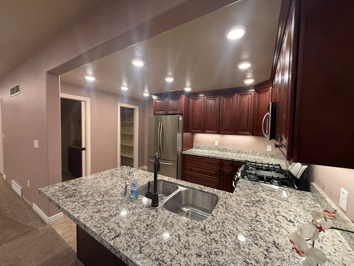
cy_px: 133
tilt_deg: -1.5
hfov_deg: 102.1
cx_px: 177
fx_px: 143
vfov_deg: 85.7
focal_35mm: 14
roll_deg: -1.2
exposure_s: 1/120
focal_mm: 2.22
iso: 400
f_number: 2.2
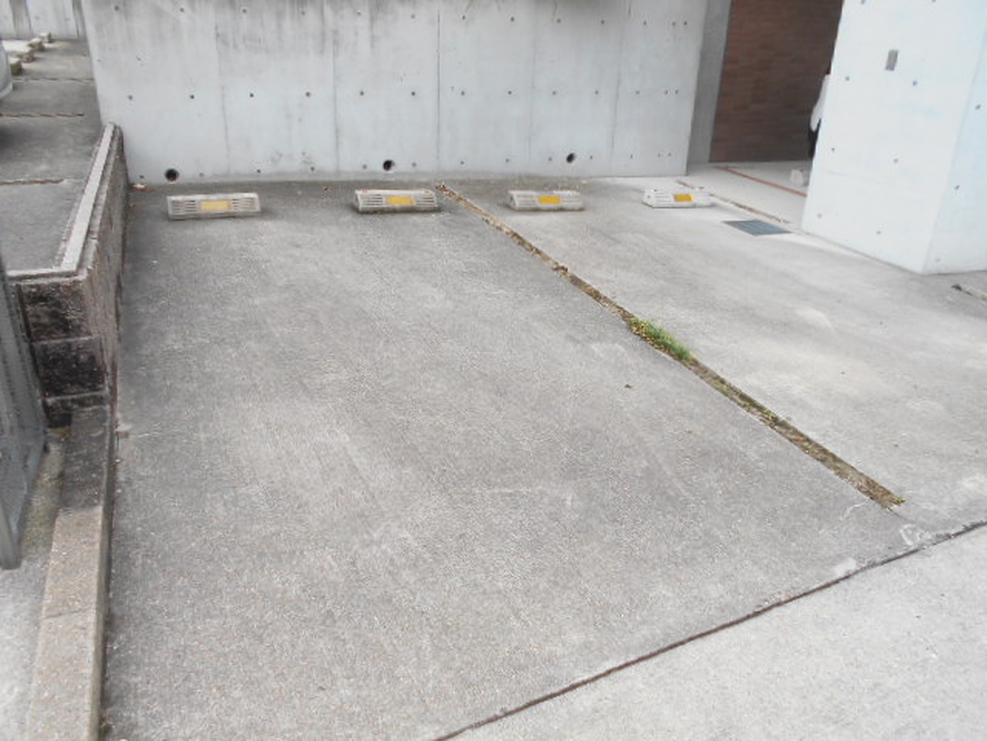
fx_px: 741
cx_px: 494
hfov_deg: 67.3
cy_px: 370
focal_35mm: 26
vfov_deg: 53.1
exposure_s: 1/160
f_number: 3.2
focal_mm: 4.6
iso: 80
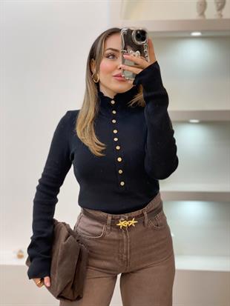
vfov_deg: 36.8
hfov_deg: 28.0
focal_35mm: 52
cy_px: 153
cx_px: 115
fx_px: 460
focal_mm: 6
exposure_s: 1/100
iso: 125
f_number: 2
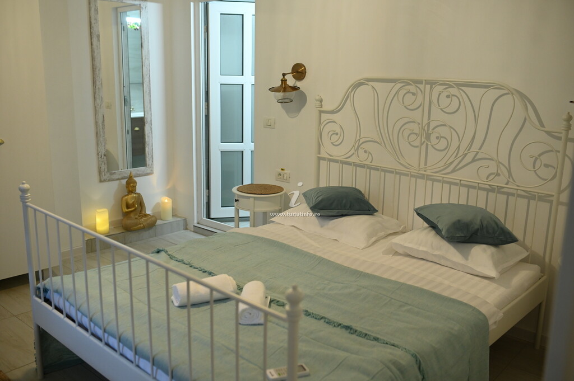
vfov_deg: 37.8
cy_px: 190
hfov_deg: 54.5
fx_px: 558
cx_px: 287
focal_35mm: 35
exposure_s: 1/200
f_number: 2.8
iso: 1600
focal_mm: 35
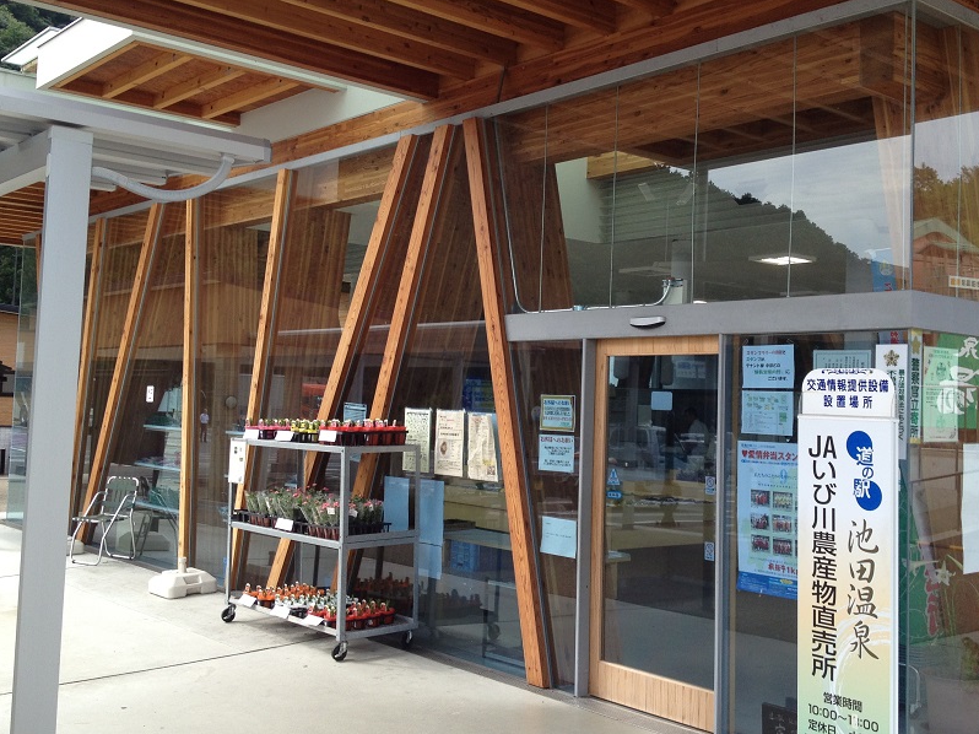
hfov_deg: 43.9
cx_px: 498
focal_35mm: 43
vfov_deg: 33.6
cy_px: 331
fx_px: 1216
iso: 50
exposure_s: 1/456
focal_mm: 4.28
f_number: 2.4
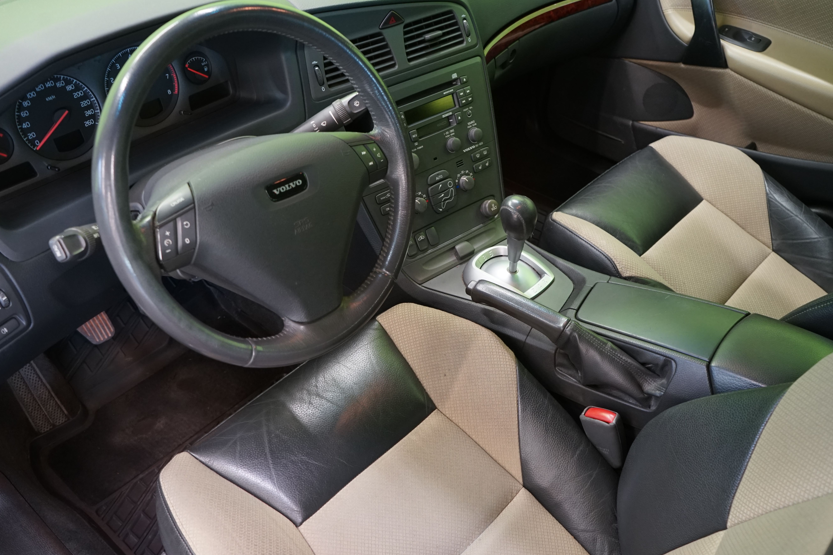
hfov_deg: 57.2
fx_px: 764
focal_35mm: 33
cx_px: 435
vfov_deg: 40.0
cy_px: 293
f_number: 5
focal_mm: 29
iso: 1600
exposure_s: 1/20
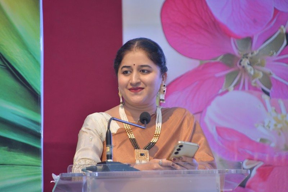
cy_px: 96
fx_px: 3599
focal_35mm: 450
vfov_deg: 3.1
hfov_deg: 4.6
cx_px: 144
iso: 1250
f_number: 6.3
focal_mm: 300
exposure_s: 1/160
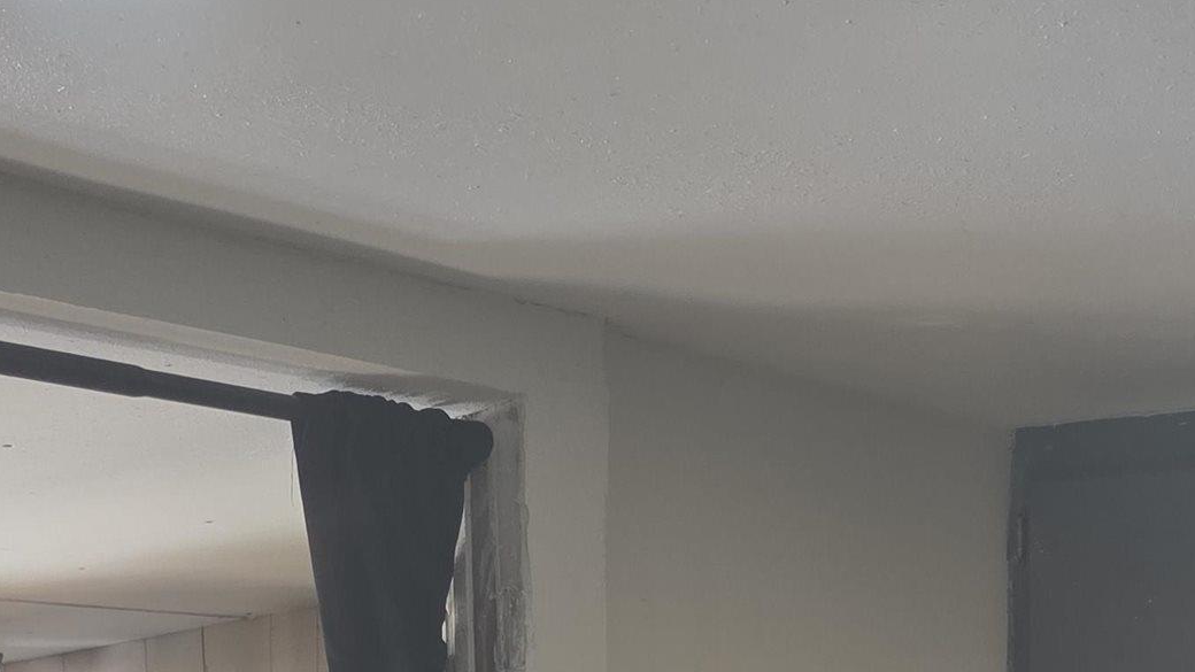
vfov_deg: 14.4
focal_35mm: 74
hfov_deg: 27.5
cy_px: 1205
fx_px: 2345
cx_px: 1080
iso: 160
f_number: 1.7
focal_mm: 6.3
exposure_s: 1/120
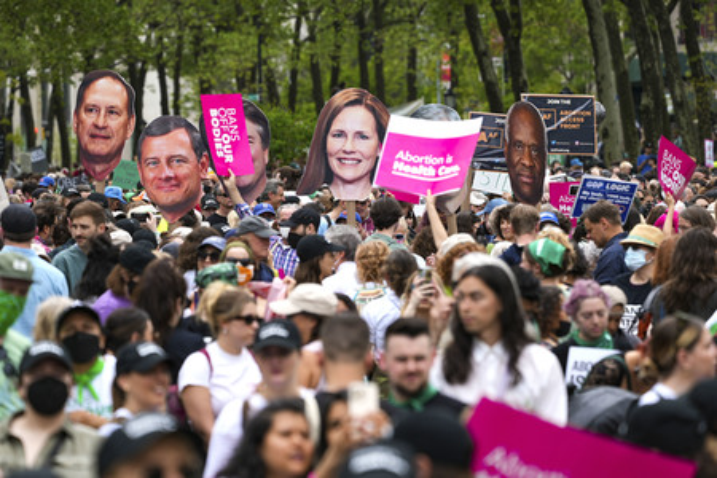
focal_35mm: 282
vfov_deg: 4.9
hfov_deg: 7.3
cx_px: 358
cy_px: 239
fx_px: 5616
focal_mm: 282
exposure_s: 1/640
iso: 200
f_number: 7.1
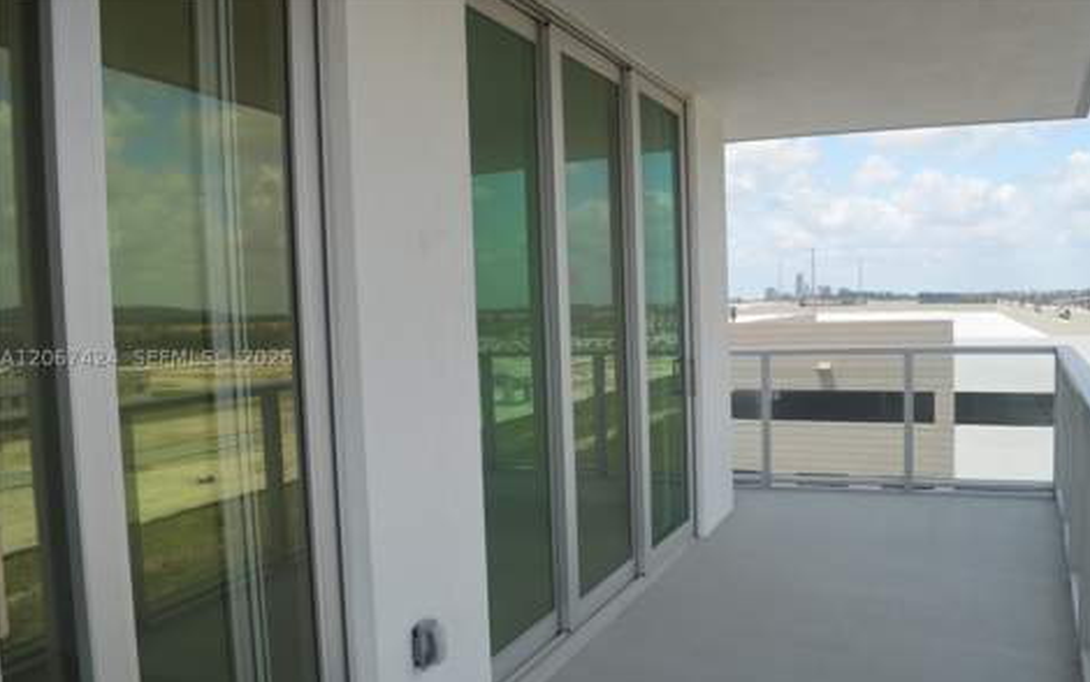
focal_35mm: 28
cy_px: 356
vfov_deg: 44.6
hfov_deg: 66.5
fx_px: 832
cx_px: 552
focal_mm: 18
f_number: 8
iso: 200
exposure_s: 1/250
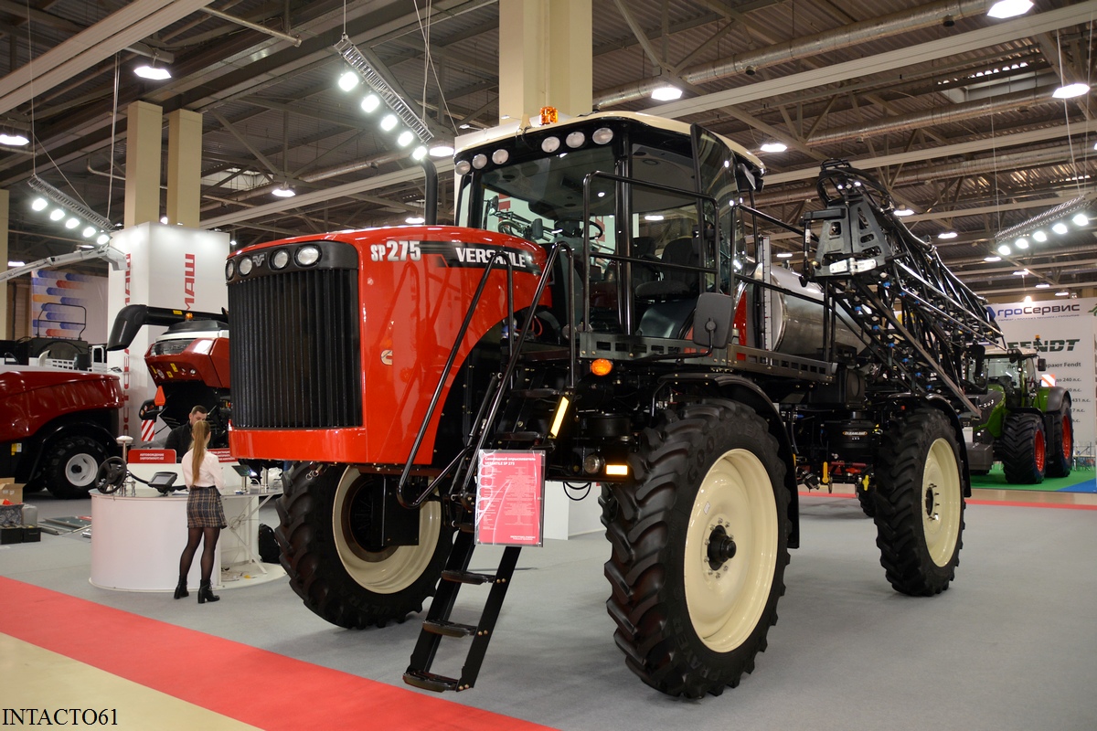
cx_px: 548
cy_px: 366
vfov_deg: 47.9
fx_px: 823
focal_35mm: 27
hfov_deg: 67.4
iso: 400
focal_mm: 18
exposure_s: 1/100
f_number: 3.5
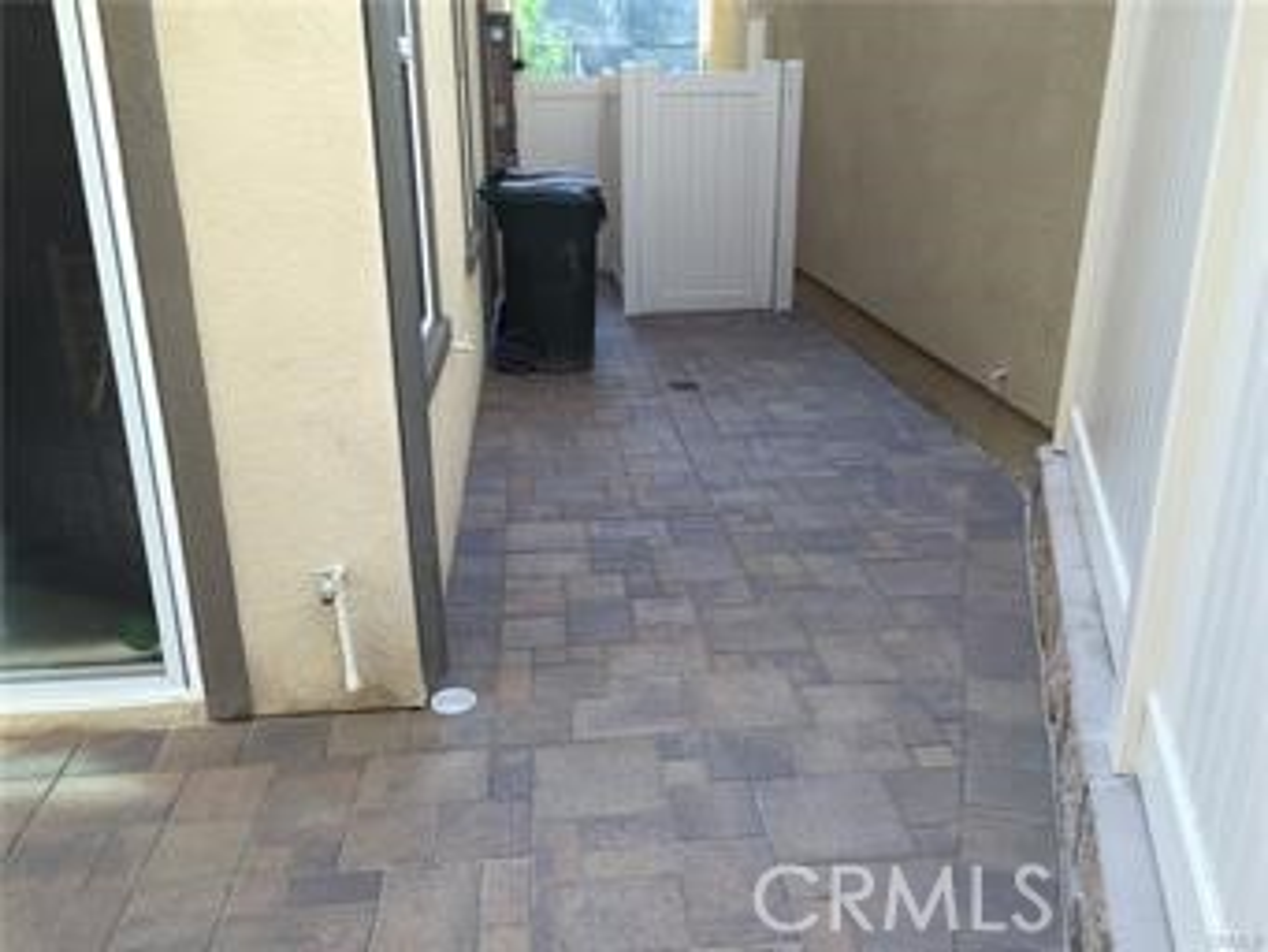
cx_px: 634
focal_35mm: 29
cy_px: 476
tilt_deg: -18.7
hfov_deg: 61.6
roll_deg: +0.8
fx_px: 1063
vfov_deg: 48.3
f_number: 2.2
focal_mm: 4.15
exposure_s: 1/120
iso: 40
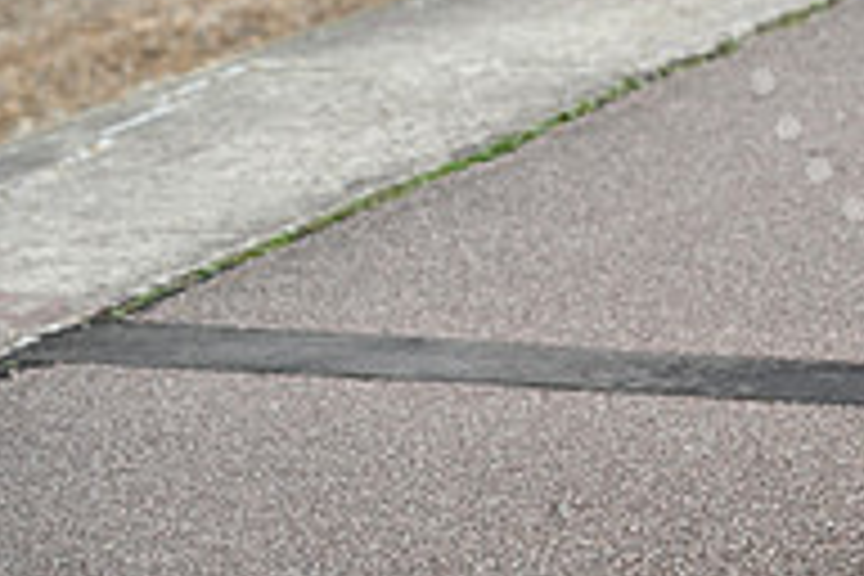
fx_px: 5136
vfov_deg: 6.4
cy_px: -101
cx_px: 1143
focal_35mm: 214
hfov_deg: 9.4
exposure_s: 1/800
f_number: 4
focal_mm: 71
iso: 500
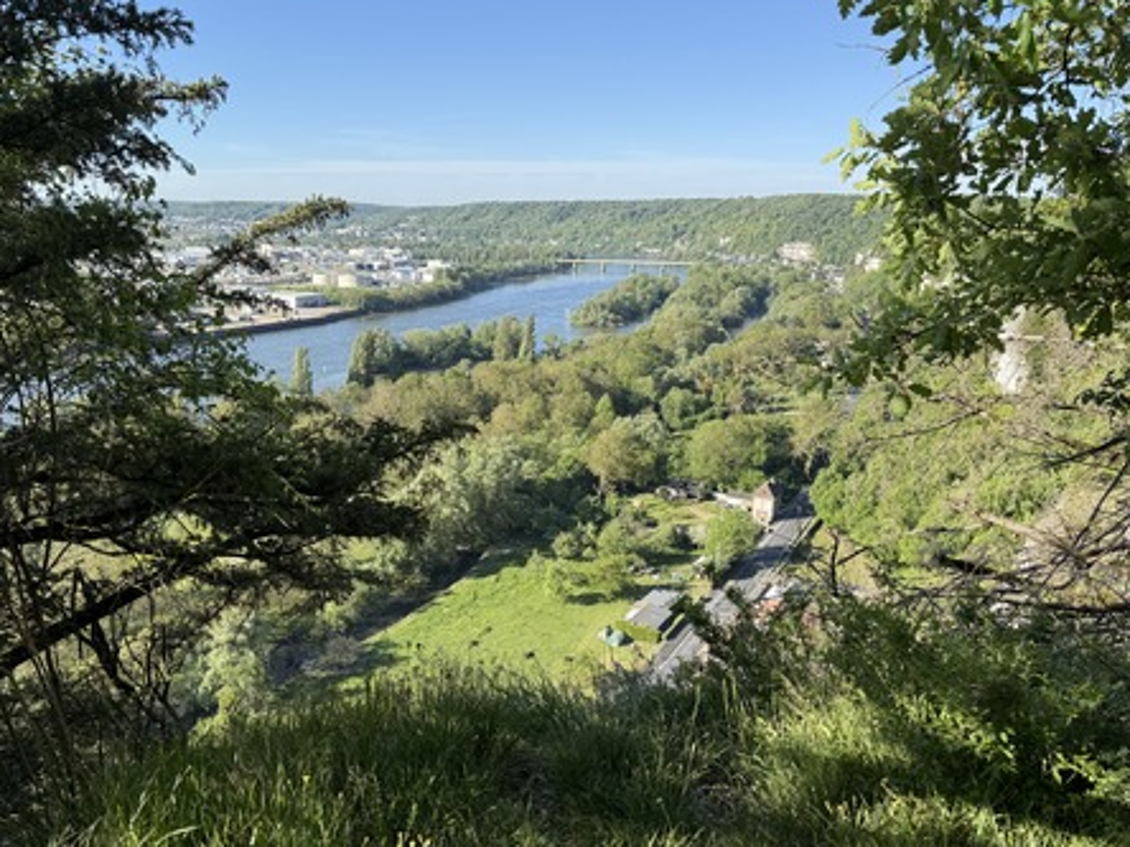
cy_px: 467
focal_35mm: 27
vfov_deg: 51.3
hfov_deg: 65.2
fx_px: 881
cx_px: 509
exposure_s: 1/1855
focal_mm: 6.76
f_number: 1.78
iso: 80
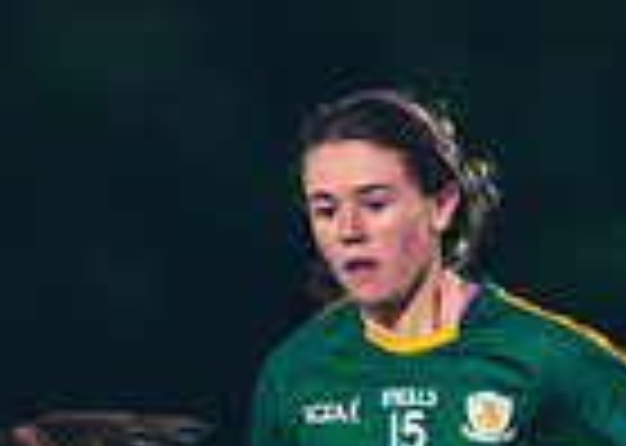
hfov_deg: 1.0
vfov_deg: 0.7
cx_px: 620
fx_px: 37299
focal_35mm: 2100
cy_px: 534
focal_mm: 400
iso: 5000
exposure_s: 1/500
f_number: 2.8
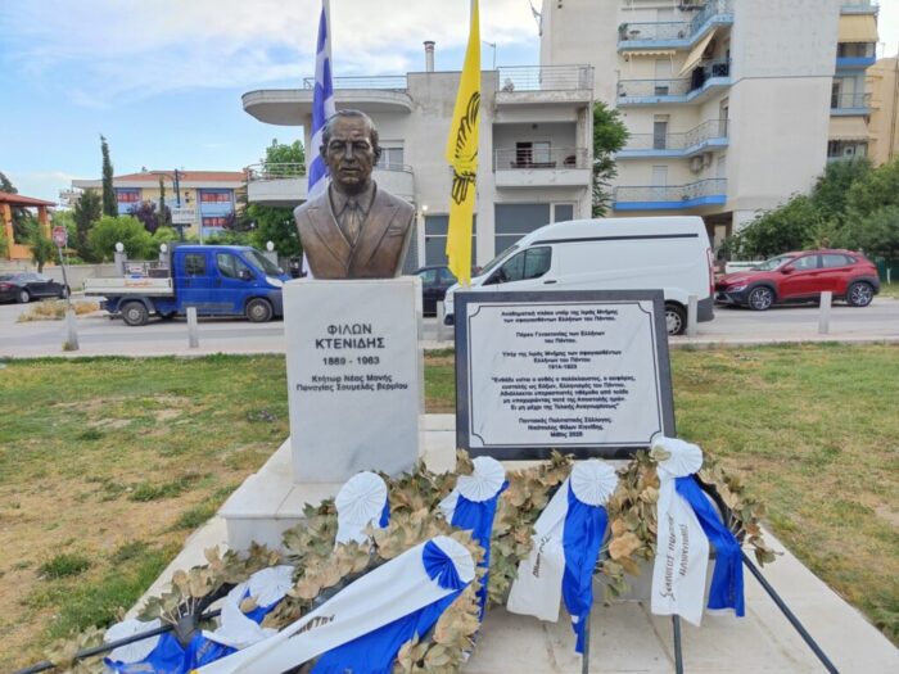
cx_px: 450
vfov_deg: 58.9
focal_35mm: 23
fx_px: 597
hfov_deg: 73.9
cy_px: 337
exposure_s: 1/148
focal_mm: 5.59
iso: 50
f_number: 1.88
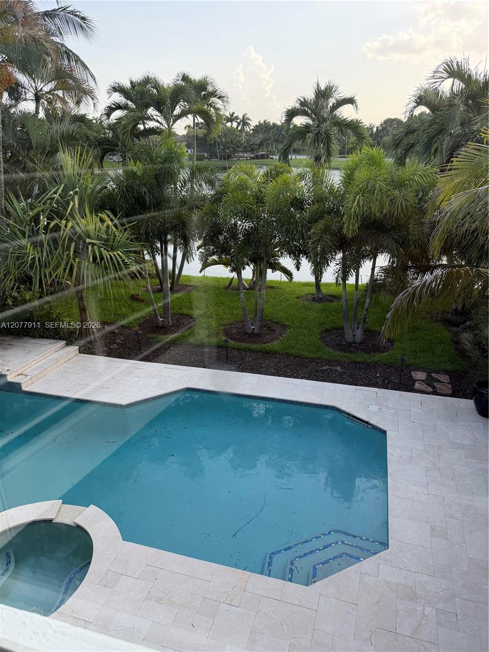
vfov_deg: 71.6
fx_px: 452
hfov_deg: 56.8
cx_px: 244
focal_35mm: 24
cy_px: 326
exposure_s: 1/943
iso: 100
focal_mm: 6.76
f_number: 1.78
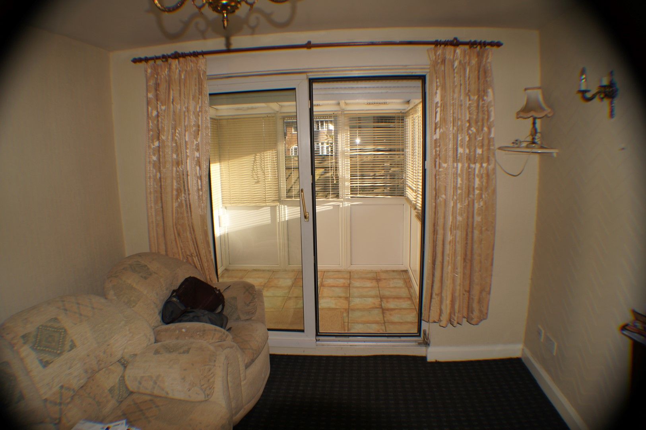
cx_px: 323
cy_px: 215
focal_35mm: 27
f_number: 5.6
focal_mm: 18
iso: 100
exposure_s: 1/80
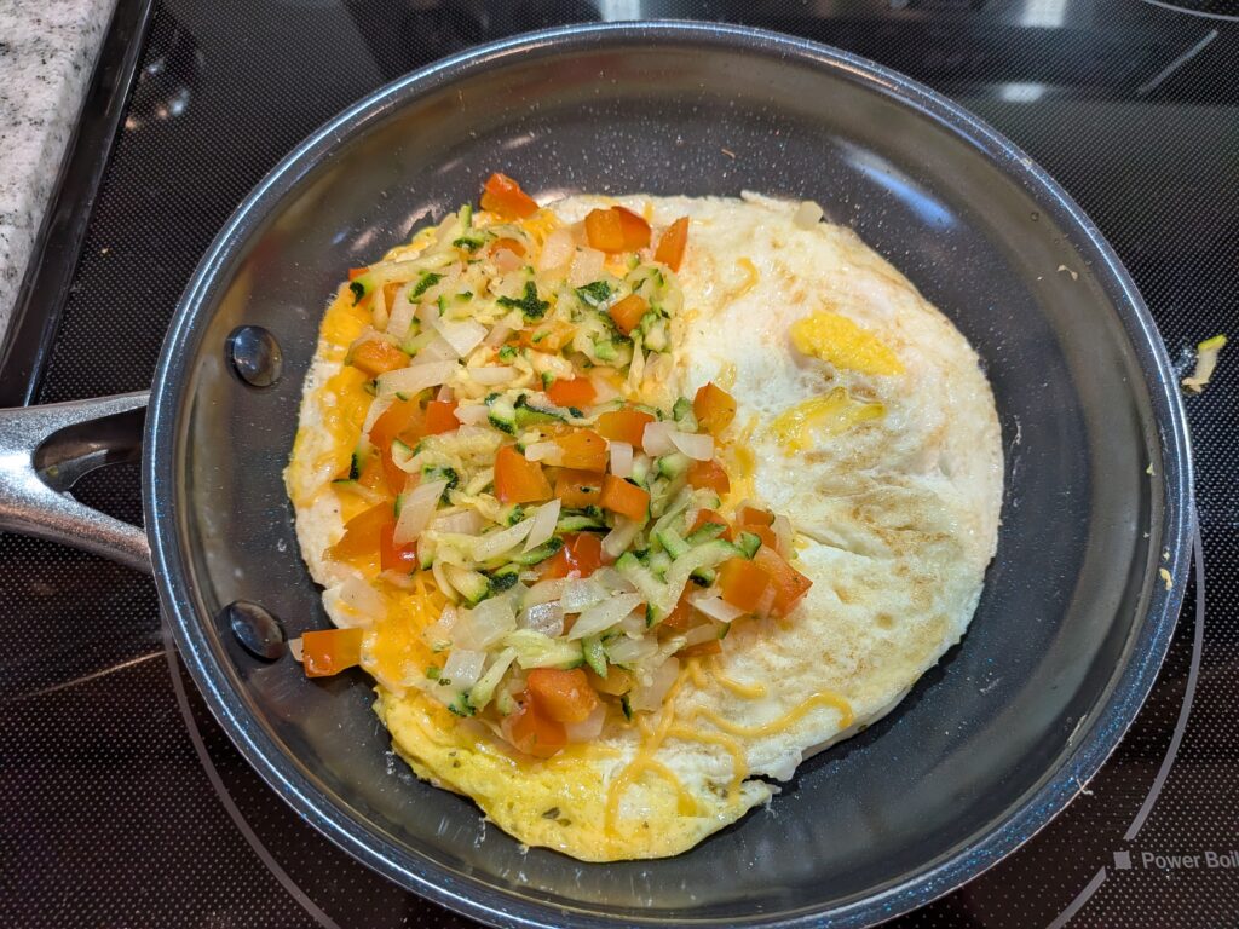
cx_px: 620
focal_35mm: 24
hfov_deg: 71.6
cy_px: 464
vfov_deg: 56.8
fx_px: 859
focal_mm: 4.53
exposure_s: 1/60
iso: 102
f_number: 1.7
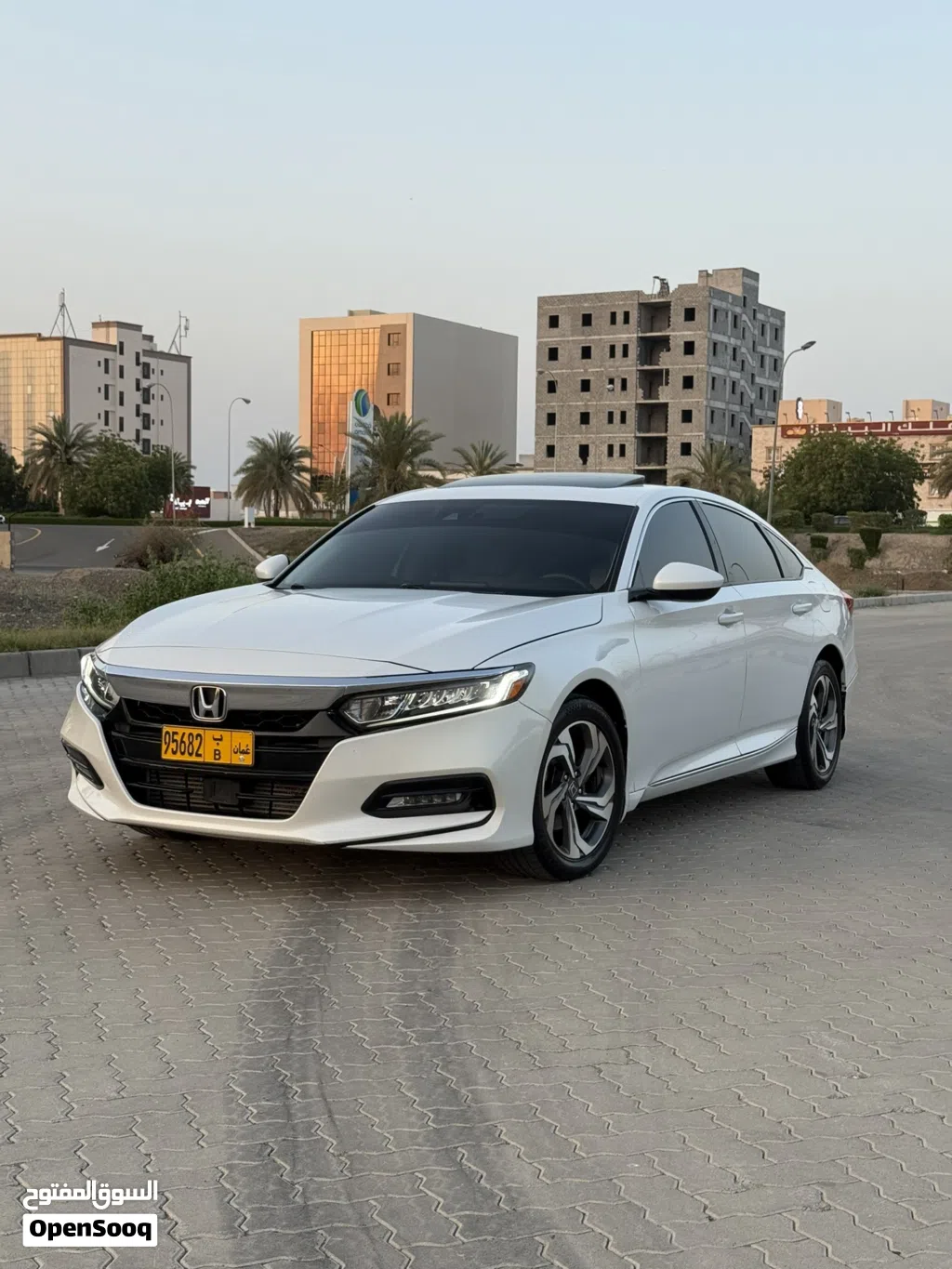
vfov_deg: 39.7
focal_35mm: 48
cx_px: 476
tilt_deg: -2.8
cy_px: 634
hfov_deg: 30.3
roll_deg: -0.9
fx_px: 1760
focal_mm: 6.76
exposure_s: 1/463
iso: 100
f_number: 1.78
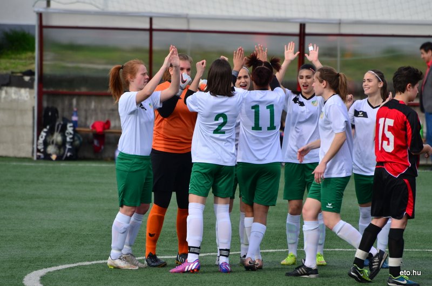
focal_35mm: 450
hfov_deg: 4.6
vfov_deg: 3.0
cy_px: 143
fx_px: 5389
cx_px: 216
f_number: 5.6
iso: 200
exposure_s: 1/640
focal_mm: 300
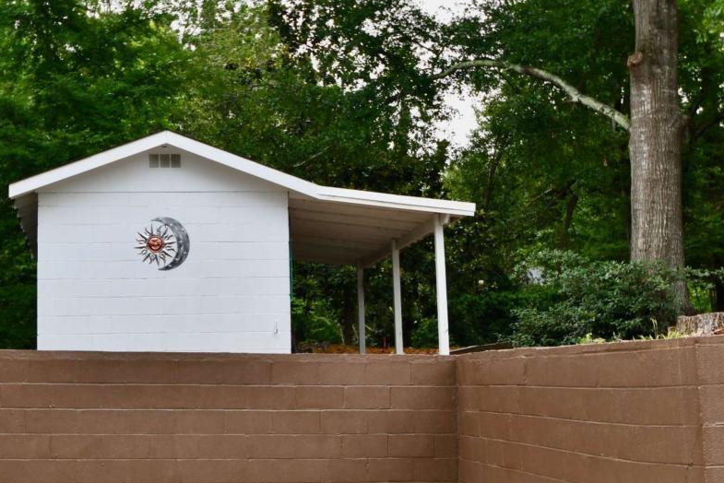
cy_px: 308
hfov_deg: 36.0
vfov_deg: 24.6
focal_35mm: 55
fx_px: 1106
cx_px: 267
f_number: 5.6
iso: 400
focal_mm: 24
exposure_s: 1/250
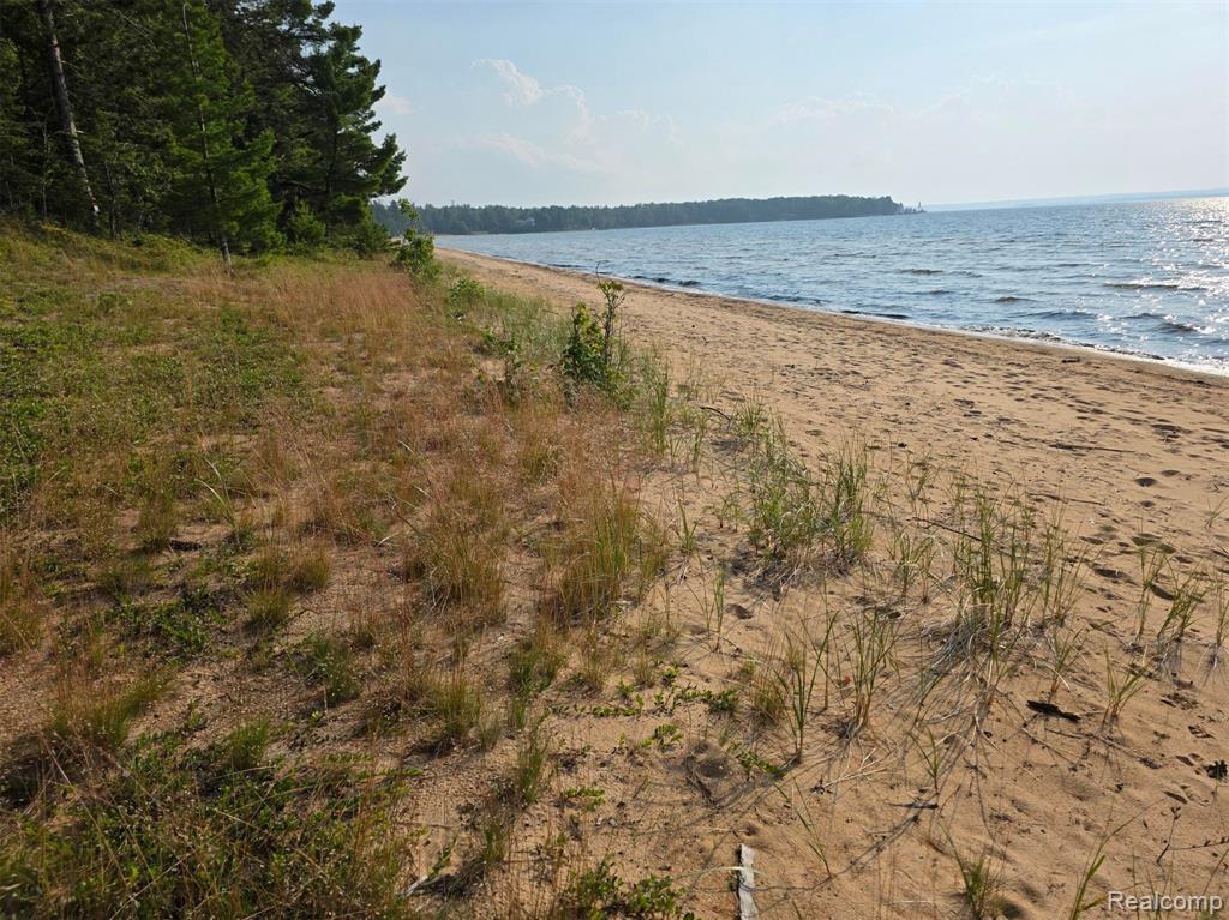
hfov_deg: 74.0
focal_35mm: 23
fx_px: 816
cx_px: 614
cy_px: 460
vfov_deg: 58.8
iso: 64
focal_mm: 6.3
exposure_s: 1/7944
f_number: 1.7
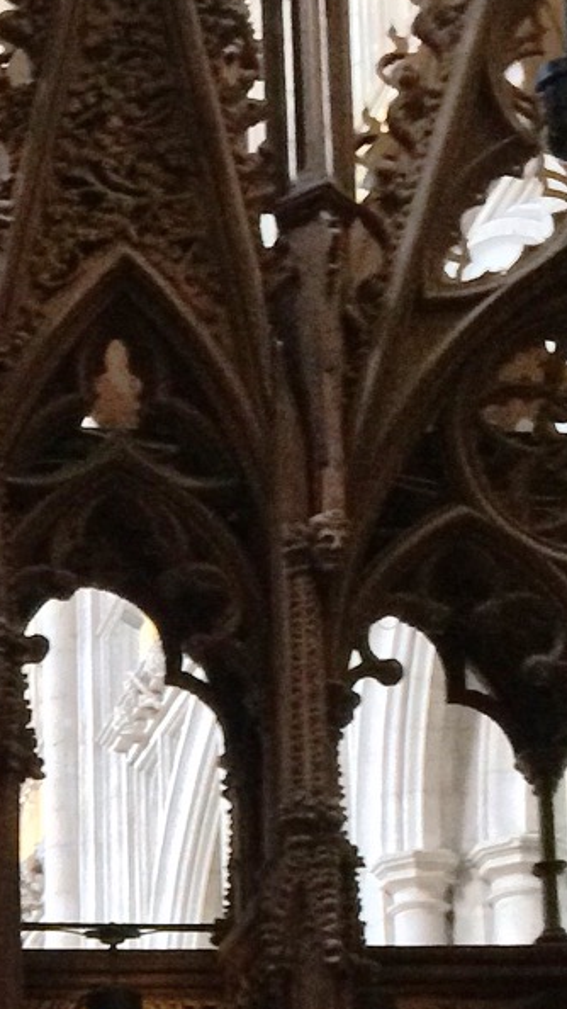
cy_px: 1170
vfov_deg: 18.7
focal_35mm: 109
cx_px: -486
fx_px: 2914
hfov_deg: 10.4
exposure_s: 1/20
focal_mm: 4.15
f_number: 2.2
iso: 320
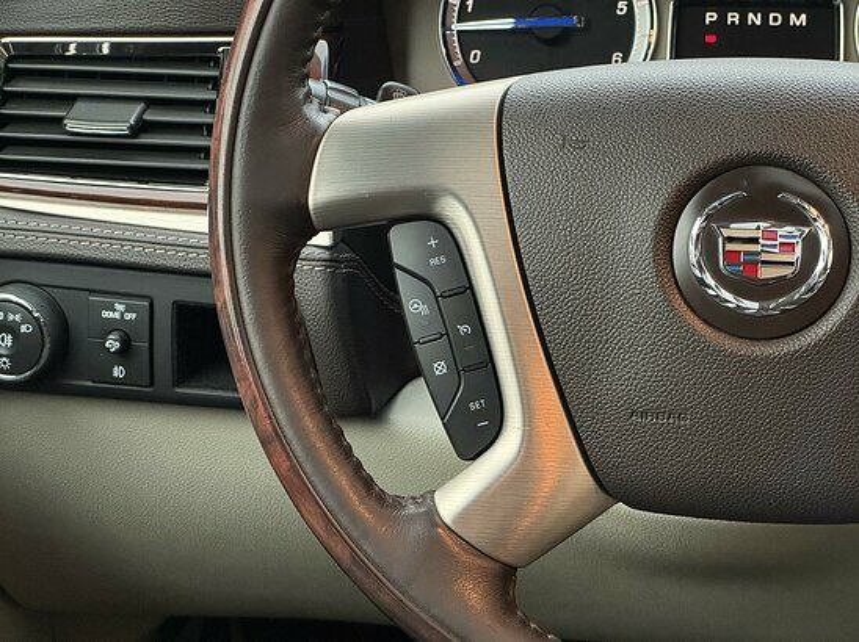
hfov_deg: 25.4
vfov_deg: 19.1
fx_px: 1909
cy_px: 321
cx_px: 430
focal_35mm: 77
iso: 640
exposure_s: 1/56
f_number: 2.8
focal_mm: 9
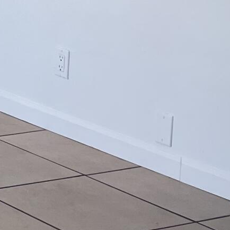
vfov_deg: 10.7
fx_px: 1195
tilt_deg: -7.0
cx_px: -464
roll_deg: +0.3
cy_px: -86
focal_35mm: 159
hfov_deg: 8.9
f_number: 1.6
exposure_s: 1/121
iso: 50
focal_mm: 4.2
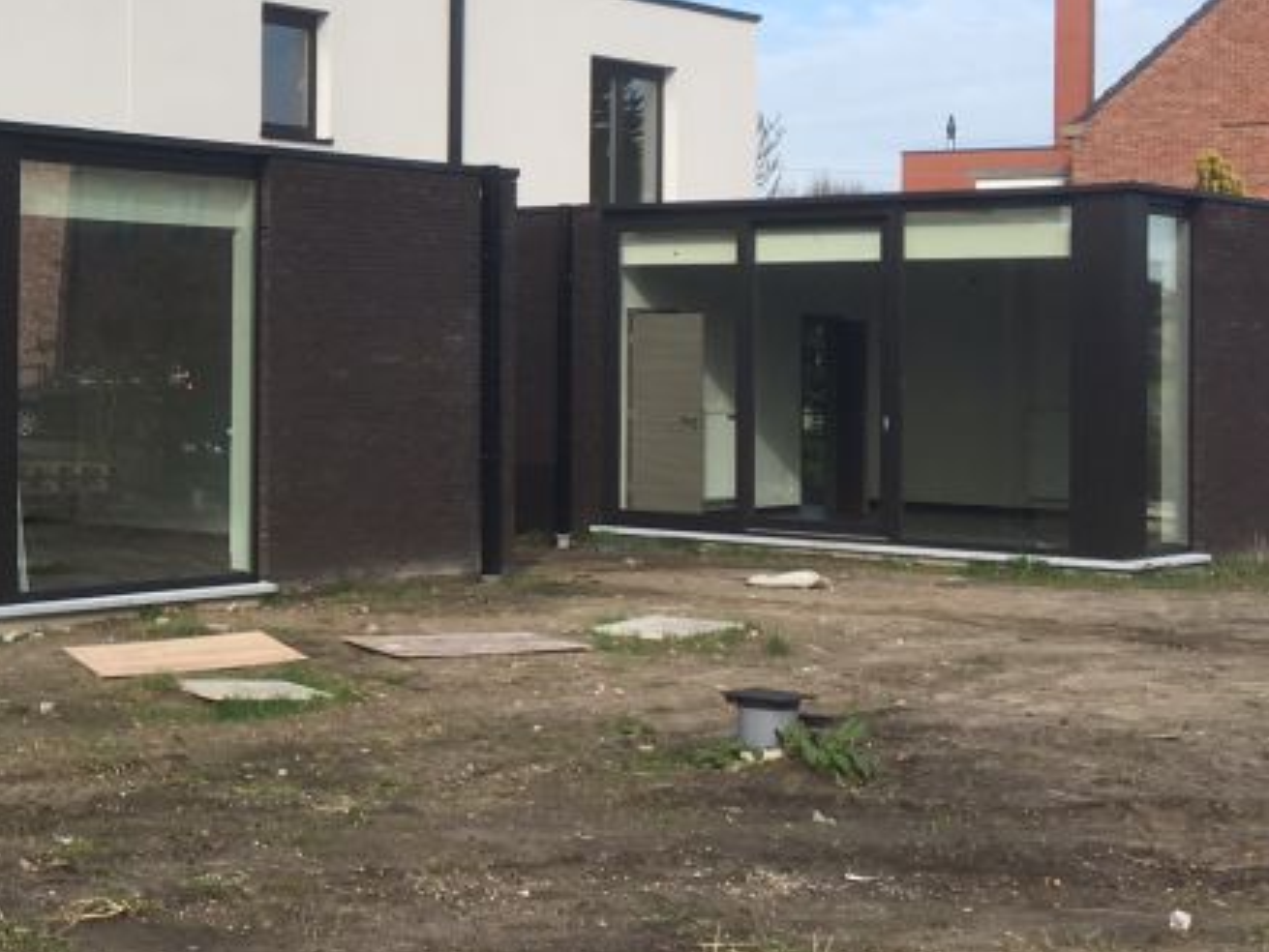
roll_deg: +0.4
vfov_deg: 21.5
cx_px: -70
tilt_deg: +0.4
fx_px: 2494
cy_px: 319
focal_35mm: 68
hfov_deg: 26.6
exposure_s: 1/1040
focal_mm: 4.15
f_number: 2.2
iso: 25
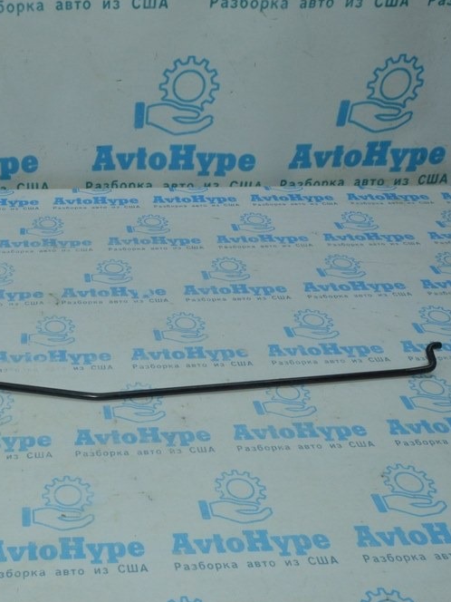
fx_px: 695
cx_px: 36
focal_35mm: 40
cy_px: 306
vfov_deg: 46.8
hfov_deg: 33.8
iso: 900
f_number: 16
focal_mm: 18
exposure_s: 1/50
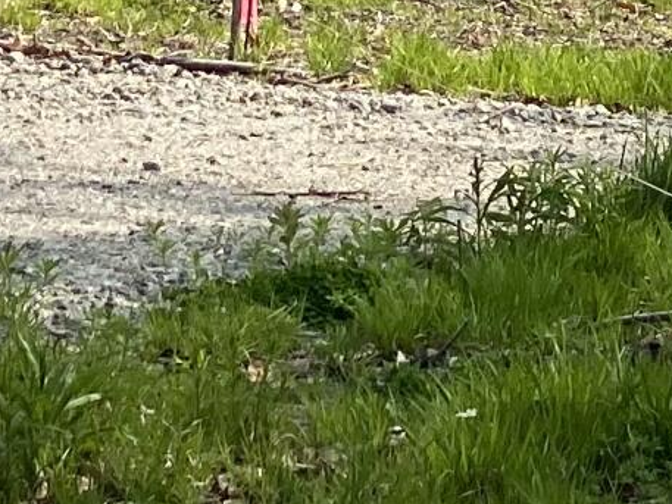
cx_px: 826
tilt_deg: -1.7
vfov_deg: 4.3
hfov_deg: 5.8
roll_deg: +0.0
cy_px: -782
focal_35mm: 341
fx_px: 6622
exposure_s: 1/1712
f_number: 2
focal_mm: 6
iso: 20
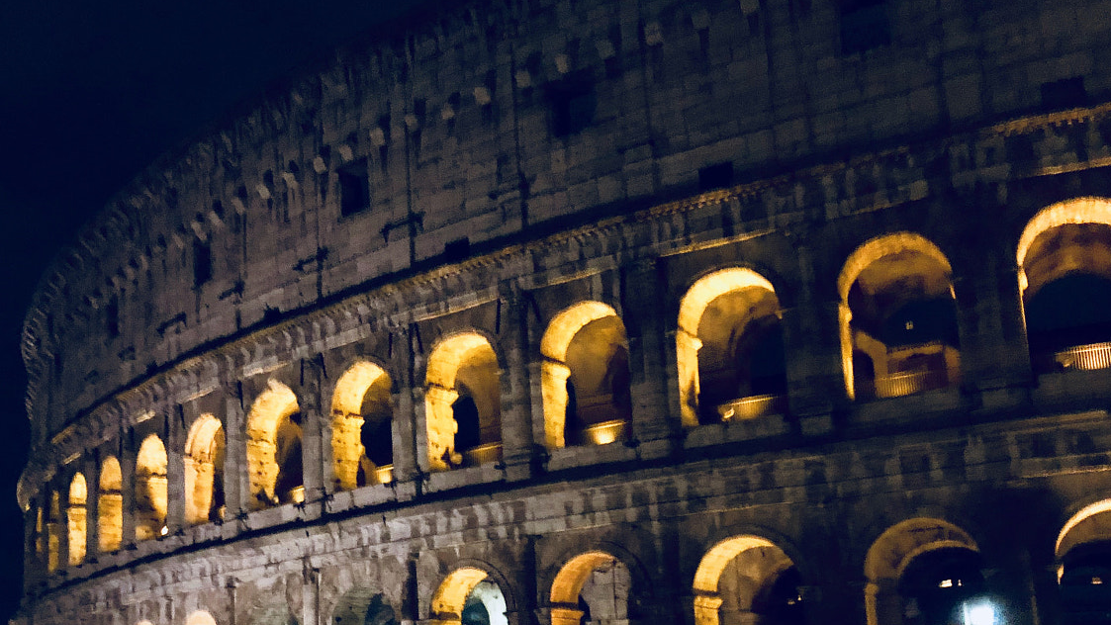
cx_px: 427
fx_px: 1326
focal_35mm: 45
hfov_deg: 45.1
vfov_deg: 26.0
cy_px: 516
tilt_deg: +9.4
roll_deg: +1.9
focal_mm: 3.99
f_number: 1.8
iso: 125
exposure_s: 1/4
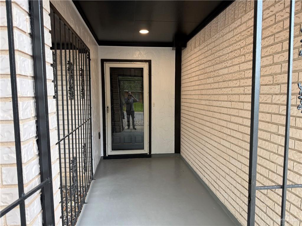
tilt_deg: -4.8
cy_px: 113
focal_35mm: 24
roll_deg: +0.0
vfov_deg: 56.8
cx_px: 151
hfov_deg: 71.6
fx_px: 209
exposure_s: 1/121
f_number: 1.78
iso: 100
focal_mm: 6.76
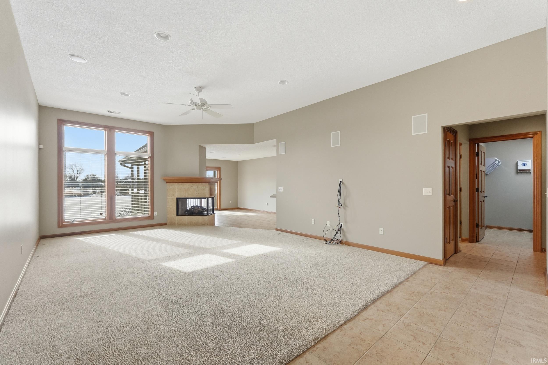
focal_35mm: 15
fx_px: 228
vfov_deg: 77.3
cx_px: 274
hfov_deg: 100.4
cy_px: 182
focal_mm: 10
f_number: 4
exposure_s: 1/4000
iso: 800
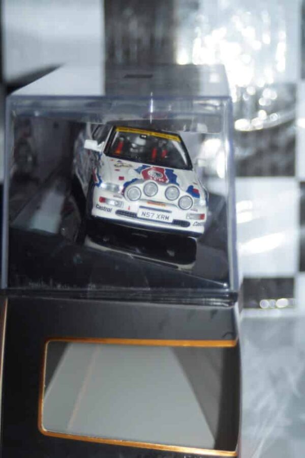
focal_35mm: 82
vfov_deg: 24.6
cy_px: 229
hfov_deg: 16.6
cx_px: 152
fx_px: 1048
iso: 160
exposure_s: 1/60
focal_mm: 55
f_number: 5
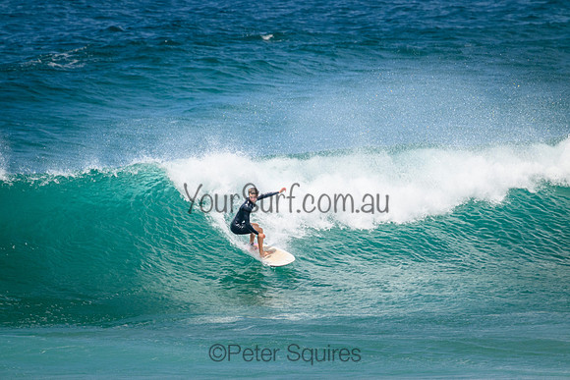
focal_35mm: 800
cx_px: 285
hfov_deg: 2.6
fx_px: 12669
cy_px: 190
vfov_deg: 1.7
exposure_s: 1/2000
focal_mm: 800
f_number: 11
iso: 1000
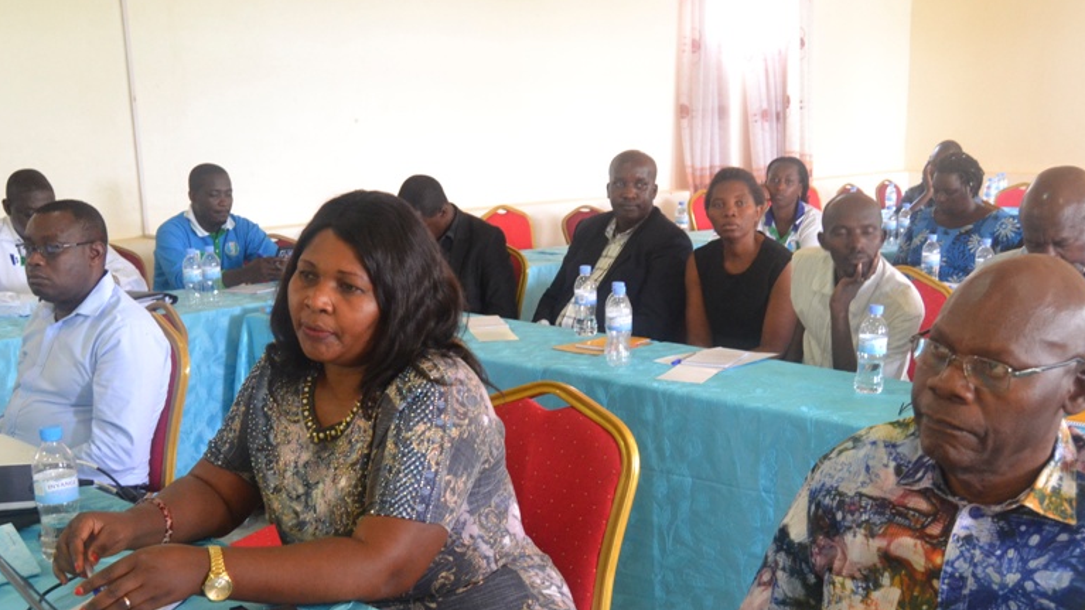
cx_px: 491
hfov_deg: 49.3
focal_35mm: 41
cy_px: 452
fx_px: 1179
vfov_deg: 28.6
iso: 1800
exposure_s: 1/30
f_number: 5
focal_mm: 20
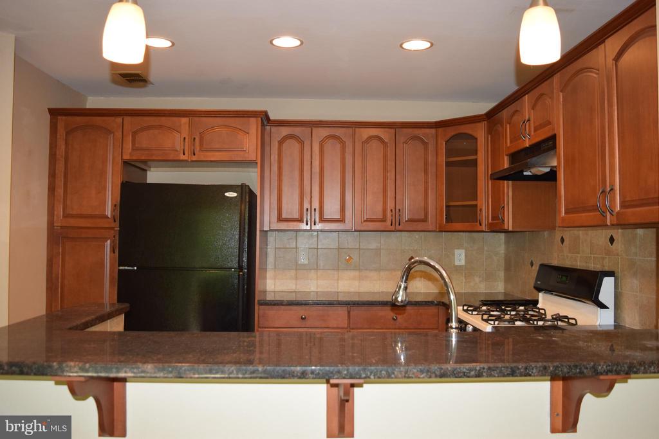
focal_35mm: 32
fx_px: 577
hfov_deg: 59.5
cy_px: 220
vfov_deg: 41.7
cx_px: 330
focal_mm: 21
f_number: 4.5
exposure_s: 1/80
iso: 800
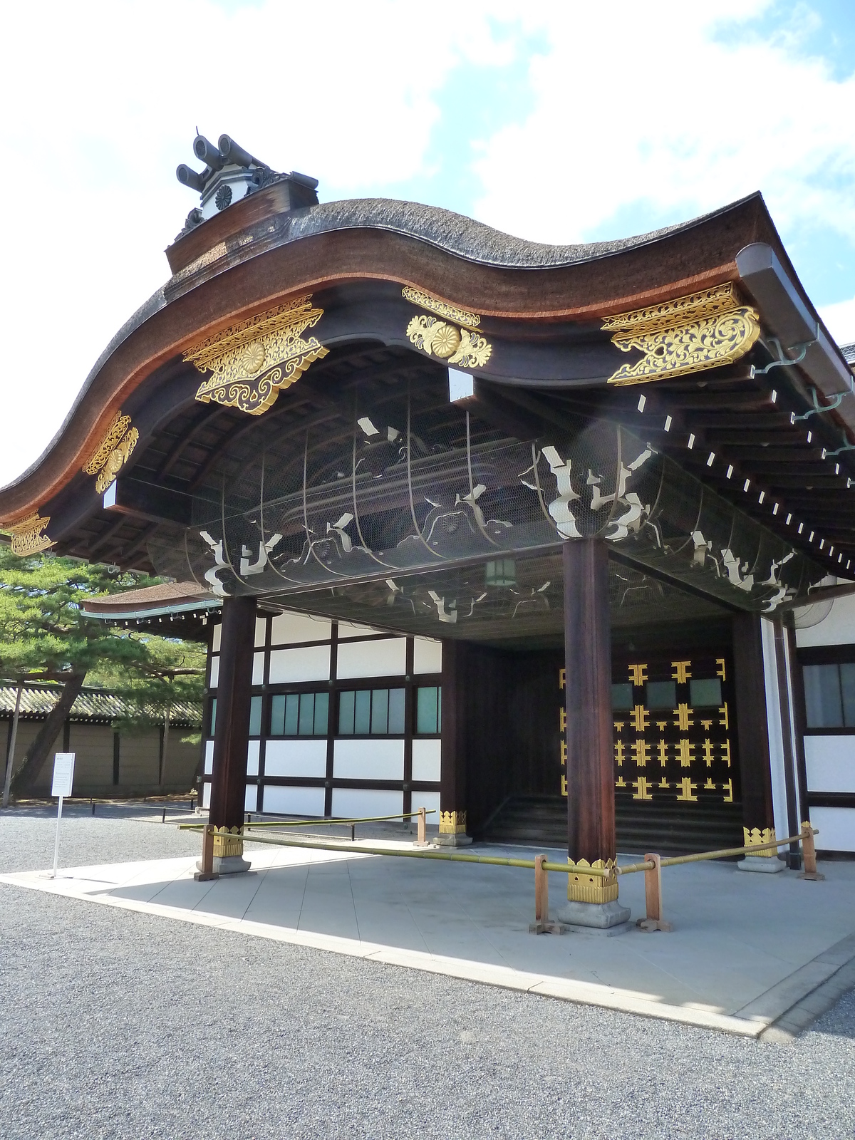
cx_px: 428
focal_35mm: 25
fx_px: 823
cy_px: 570
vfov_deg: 69.4
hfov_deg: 54.9
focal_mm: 4.1
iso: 200
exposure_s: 1/320
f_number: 4
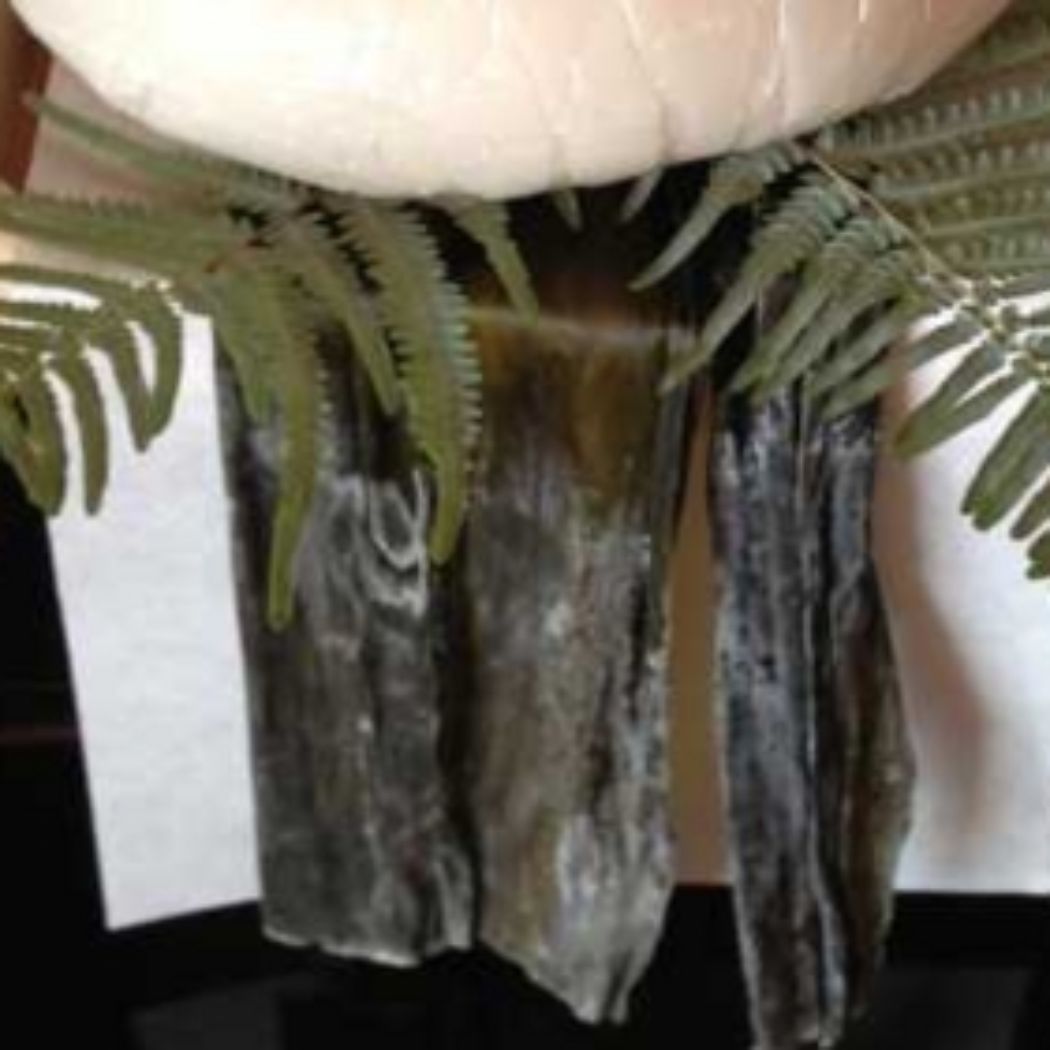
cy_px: -138
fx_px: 2848
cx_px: 538
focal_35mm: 83
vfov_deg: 19.9
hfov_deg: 20.9
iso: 64
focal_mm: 4.13
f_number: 2.4
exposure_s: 1/20
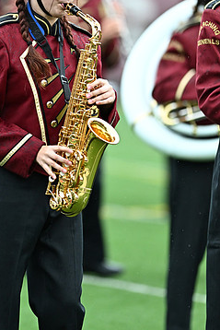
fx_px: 4450
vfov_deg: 4.2
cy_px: 111
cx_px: 54
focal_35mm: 486
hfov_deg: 2.8
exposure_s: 1/1600
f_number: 2.8
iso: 2000
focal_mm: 300
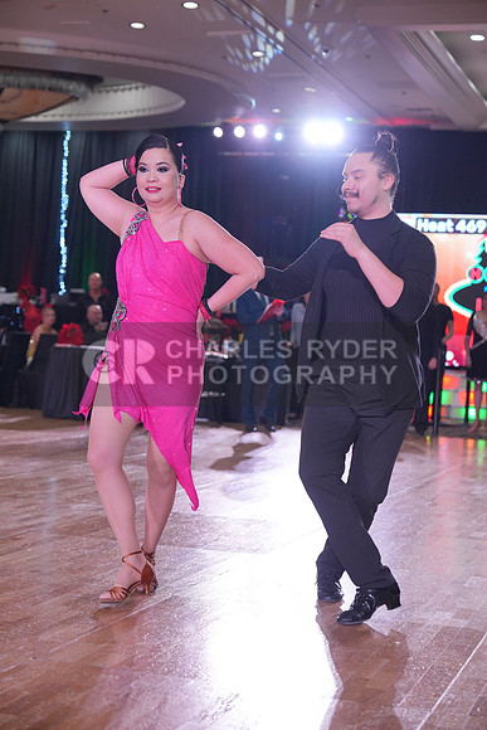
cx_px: 244
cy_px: 365
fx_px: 1419
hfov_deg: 19.5
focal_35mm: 70
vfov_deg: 28.8
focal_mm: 70
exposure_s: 1/500
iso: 1600
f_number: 4
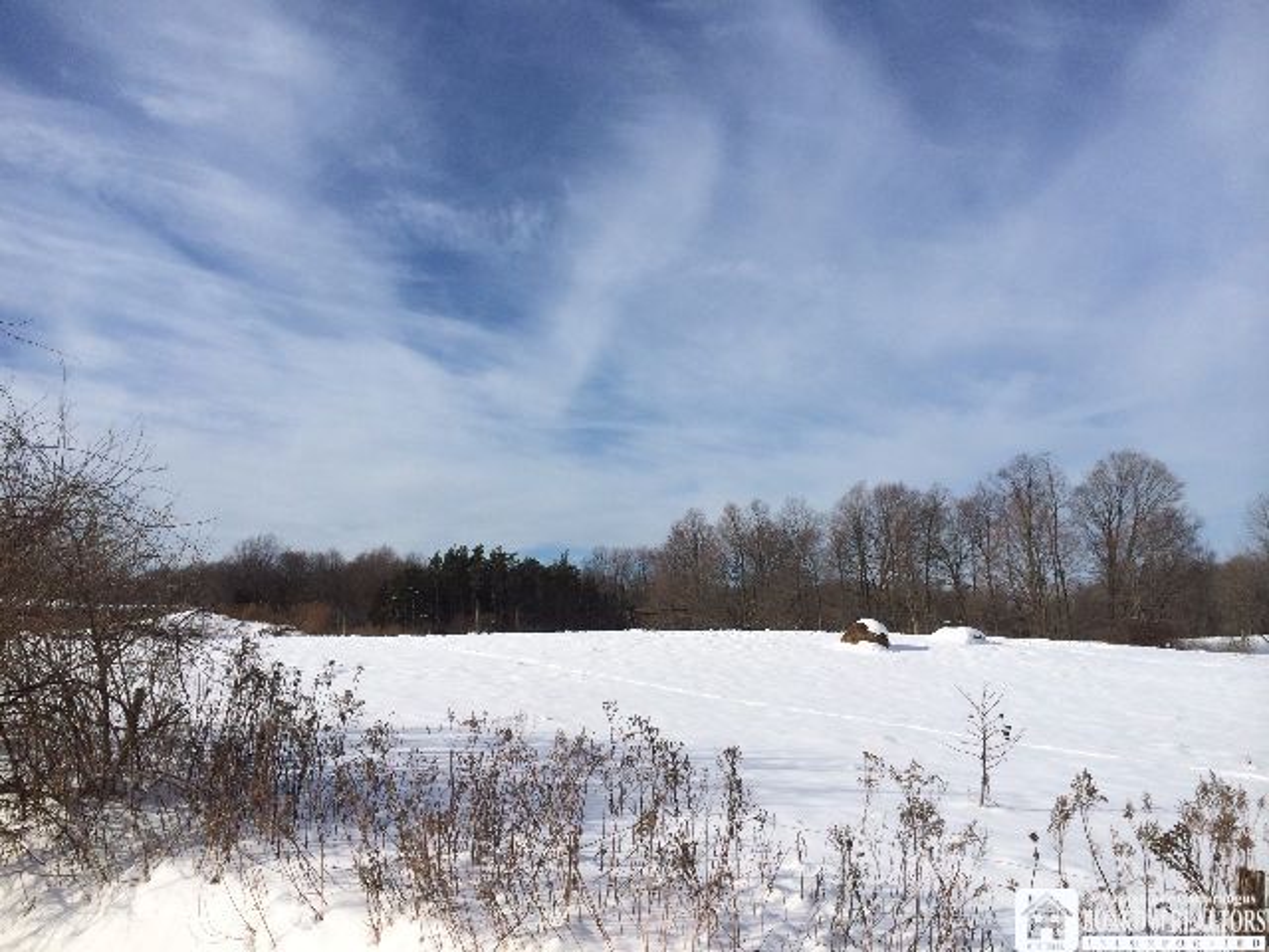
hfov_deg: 60.0
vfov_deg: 46.8
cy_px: 476
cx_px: 634
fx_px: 1100
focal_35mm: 30
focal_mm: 4.12
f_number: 2.2
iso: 40
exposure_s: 1/5882
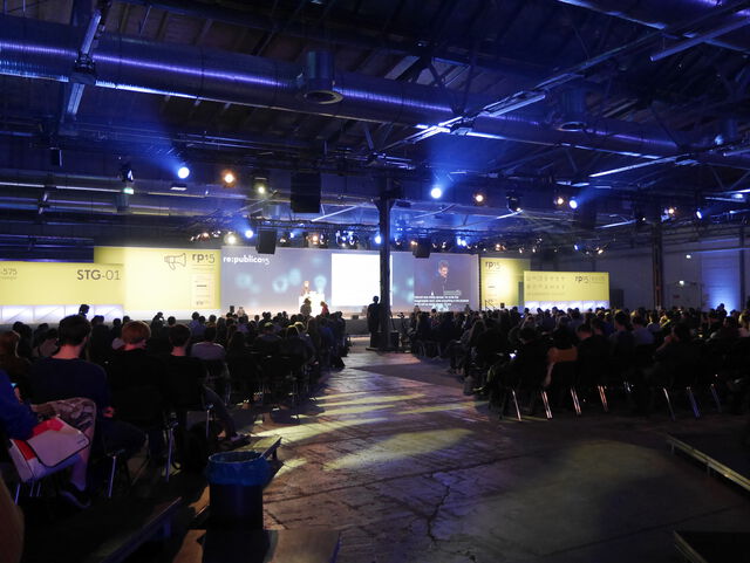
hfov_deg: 56.8
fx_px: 694
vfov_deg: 44.2
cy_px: 282
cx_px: 375
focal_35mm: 32
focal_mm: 16
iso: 2500
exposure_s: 1/60
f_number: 3.6
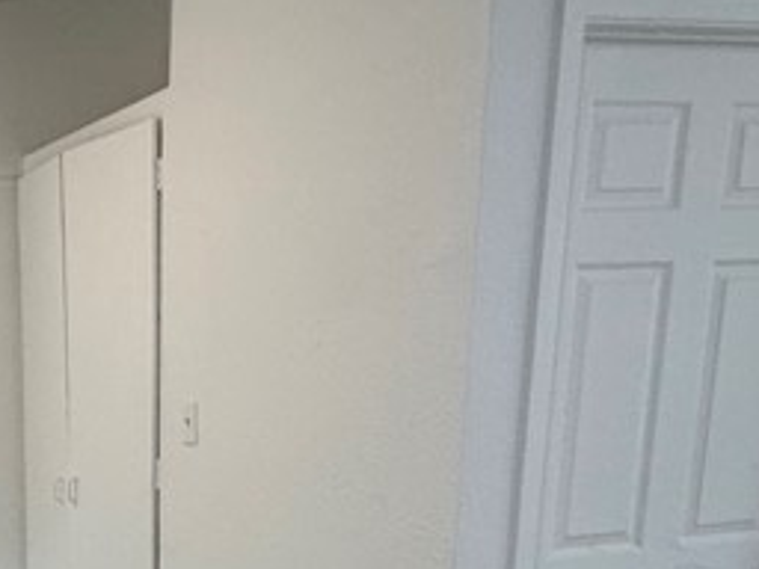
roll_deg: +2.5
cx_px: -133
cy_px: 676
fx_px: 1228
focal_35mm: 56
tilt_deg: -15.3
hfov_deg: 29.8
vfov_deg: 23.9
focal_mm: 2.22
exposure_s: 1/120
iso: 200
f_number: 2.2
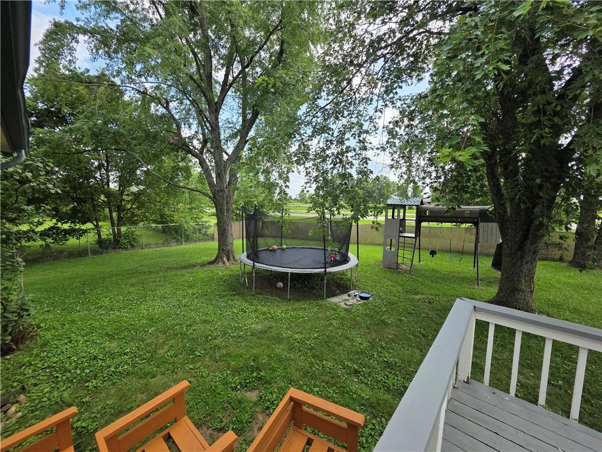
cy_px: 226
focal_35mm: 13
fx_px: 226
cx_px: 301
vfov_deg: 89.9
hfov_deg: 106.2
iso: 40
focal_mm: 2.2
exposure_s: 1/790
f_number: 1.9
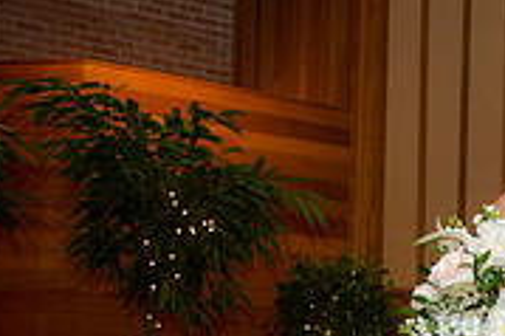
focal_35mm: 94
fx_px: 1317
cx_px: 708
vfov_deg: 14.0
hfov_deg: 19.5
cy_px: 429
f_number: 4
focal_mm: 29
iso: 640
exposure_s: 1/160
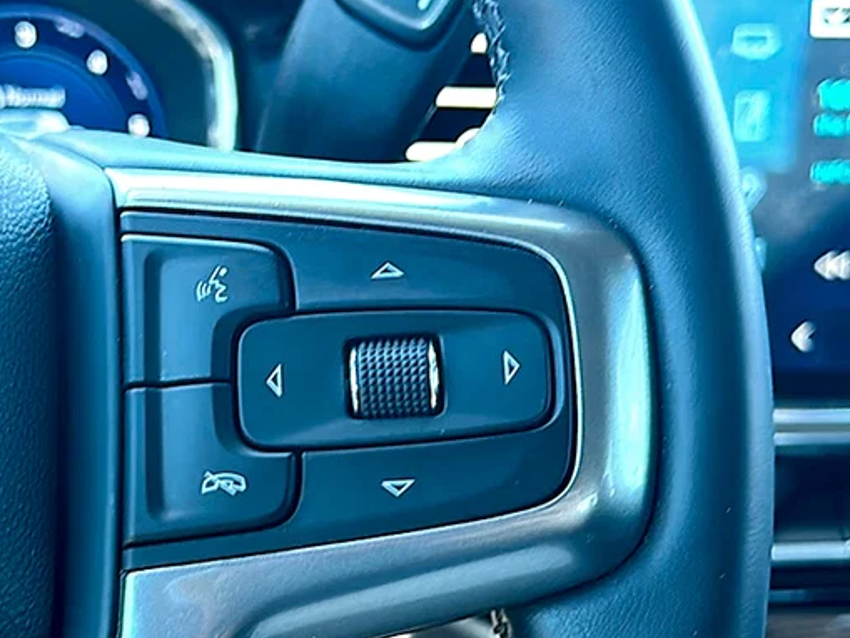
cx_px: 366
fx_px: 1351
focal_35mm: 55
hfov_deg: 34.9
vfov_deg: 26.5
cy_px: 363
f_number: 1.78
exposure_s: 1/46
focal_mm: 6.86
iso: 64
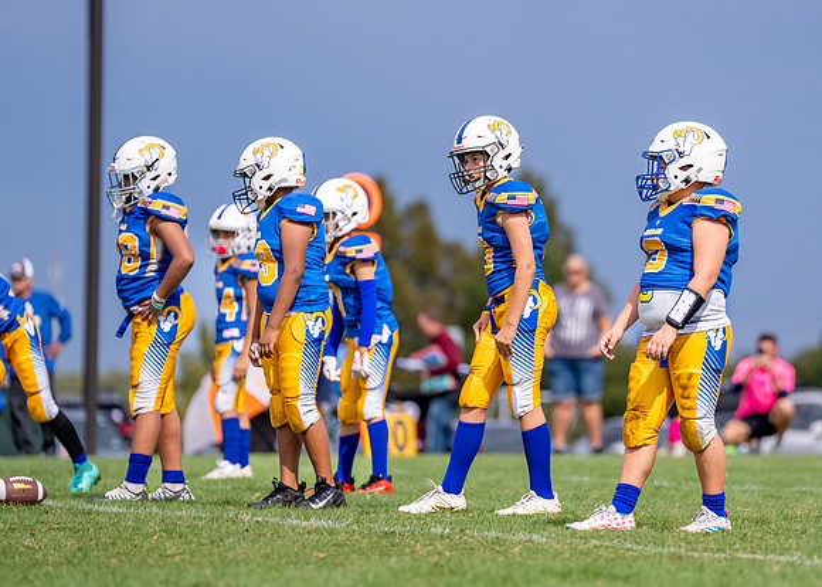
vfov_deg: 4.8
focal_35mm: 301
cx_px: 546
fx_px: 7030
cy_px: 262
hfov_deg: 6.7
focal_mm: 200
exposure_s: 1/5000
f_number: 2.8
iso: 250
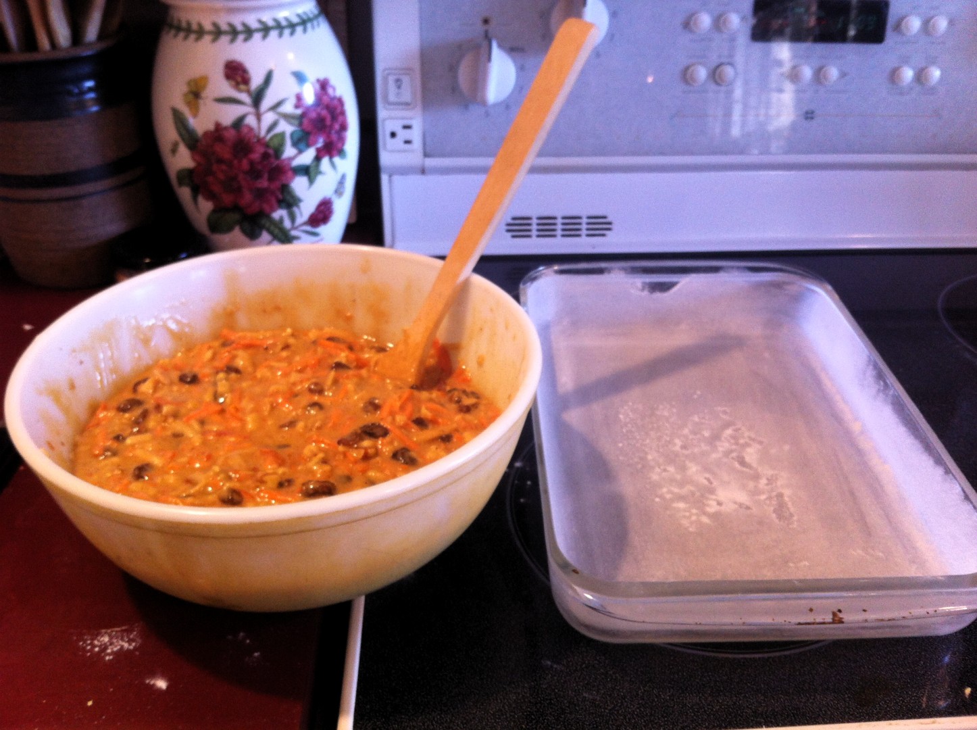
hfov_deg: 52.7
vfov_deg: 40.6
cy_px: 365
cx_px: 488
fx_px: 986
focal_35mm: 35
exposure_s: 1/15
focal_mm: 3.85
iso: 125
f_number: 2.8
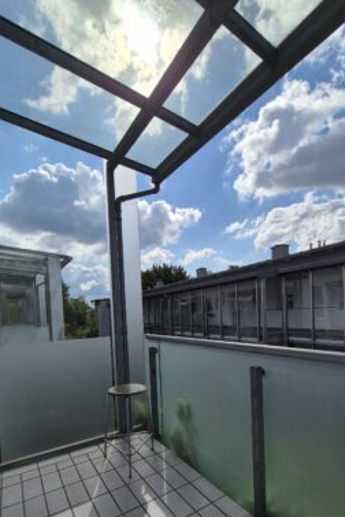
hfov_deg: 70.4
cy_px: 319
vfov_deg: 91.6
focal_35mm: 17
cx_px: 181
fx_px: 244
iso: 50
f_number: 2.2
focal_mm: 2.2
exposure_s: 1/6160
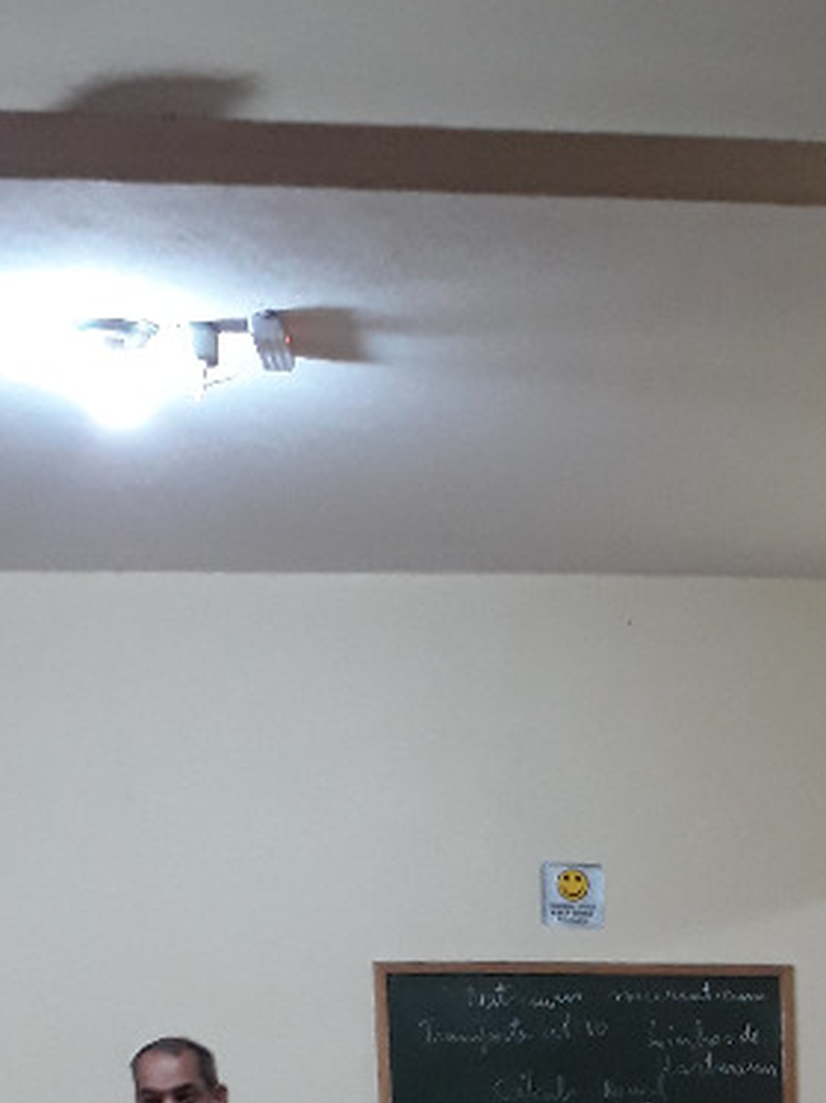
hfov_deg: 18.0
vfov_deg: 22.0
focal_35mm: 78
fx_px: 2484
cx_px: 976
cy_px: 1510
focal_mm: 3.6
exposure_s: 1/17
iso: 160
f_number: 1.9
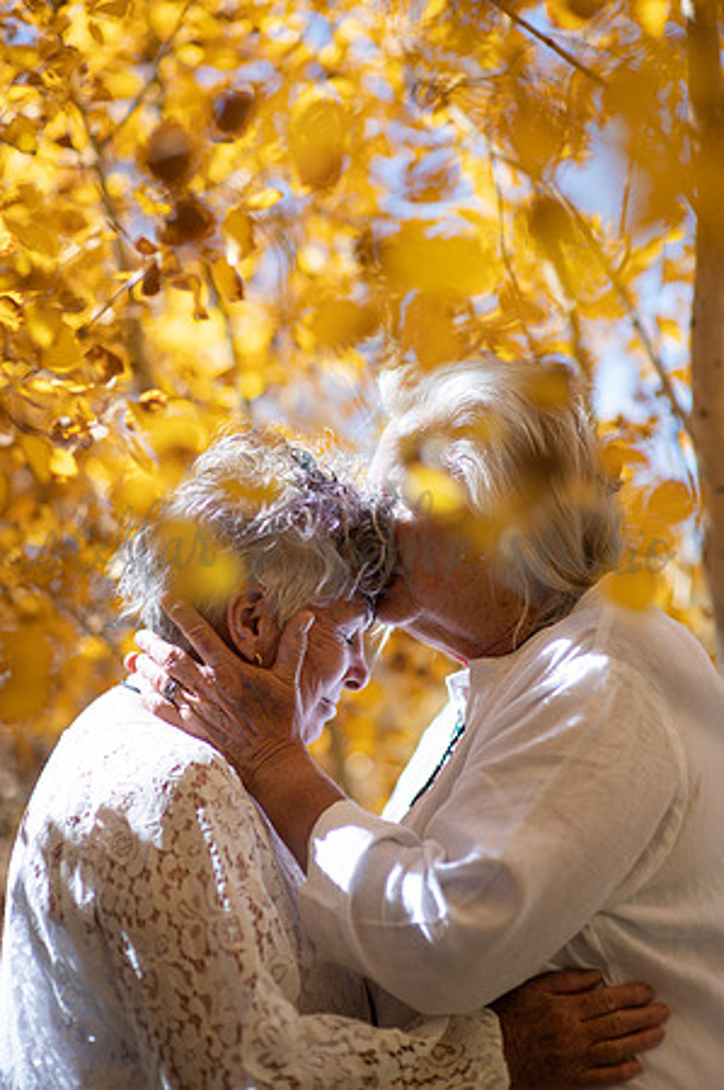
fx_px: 2570
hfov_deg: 16.0
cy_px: 545
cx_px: 362
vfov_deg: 23.9
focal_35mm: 85
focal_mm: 85
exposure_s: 1/2000
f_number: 1.6
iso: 100
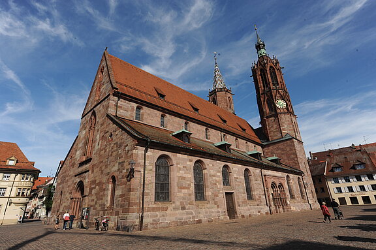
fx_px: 198
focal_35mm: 19
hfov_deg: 87.0
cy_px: 125
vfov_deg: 64.5
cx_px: 188
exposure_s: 1/320
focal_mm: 19
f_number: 11
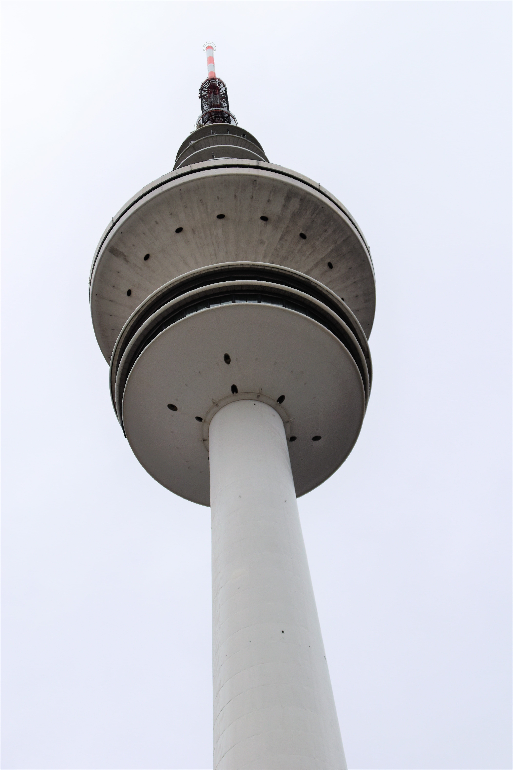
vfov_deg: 35.1
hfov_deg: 23.8
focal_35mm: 57
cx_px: 256
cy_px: 385
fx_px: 1218
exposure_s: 1/160
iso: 400
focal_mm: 38
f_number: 6.3
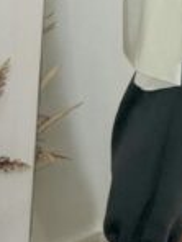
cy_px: -11
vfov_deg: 12.0
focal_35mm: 162
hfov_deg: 8.3
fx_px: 1136
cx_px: -272
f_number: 1.9
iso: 100
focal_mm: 2.71
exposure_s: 1/50
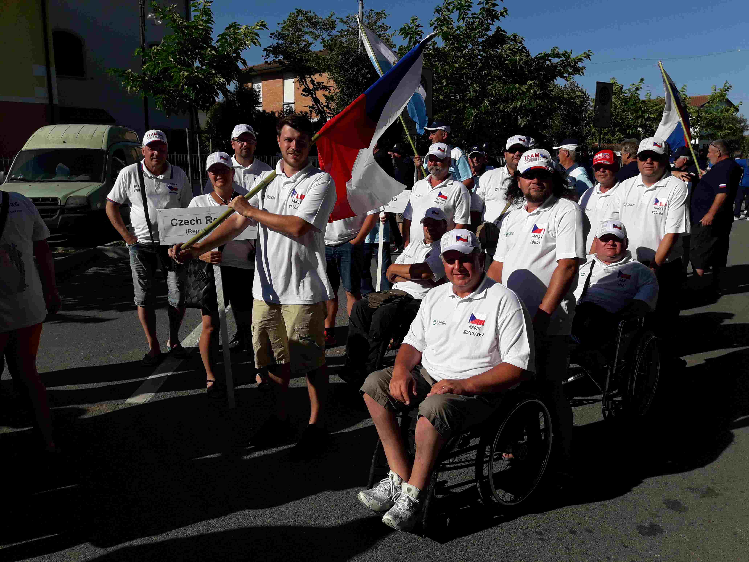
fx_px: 606
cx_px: 374
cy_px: 281
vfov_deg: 49.7
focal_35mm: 28
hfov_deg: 63.4
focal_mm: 3.7
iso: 40
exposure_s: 1/3704
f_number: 1.9
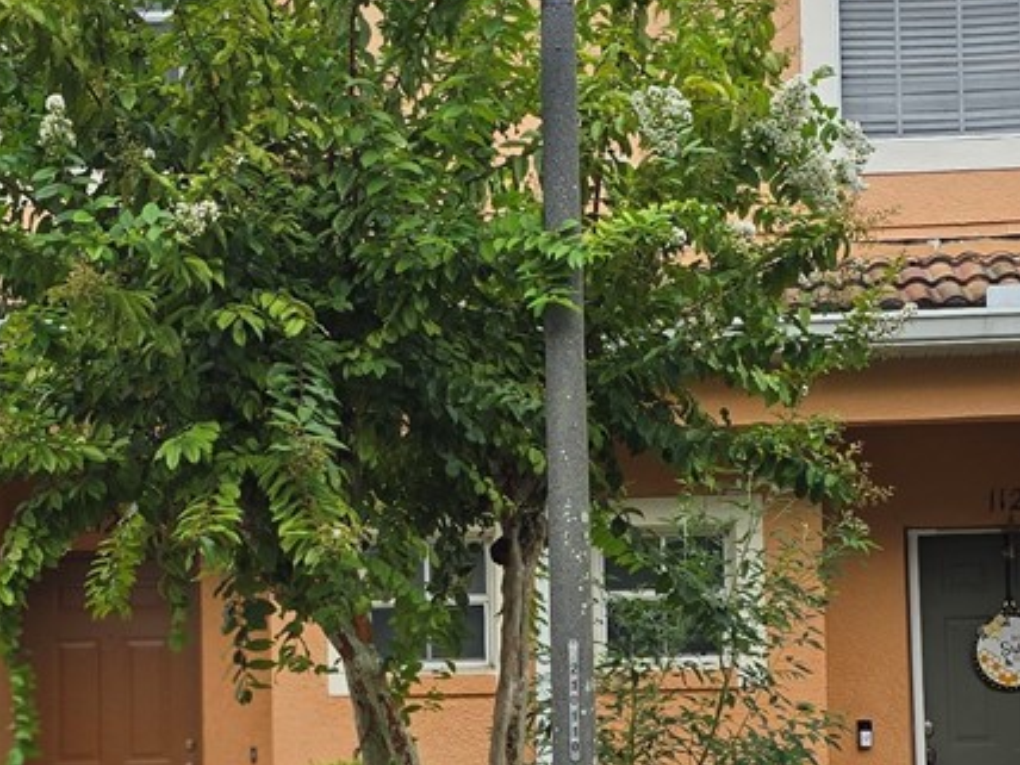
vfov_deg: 17.0
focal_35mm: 86
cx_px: 486
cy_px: 672
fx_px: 2534
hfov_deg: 22.8
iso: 12
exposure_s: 1/647
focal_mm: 6.3
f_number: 1.7
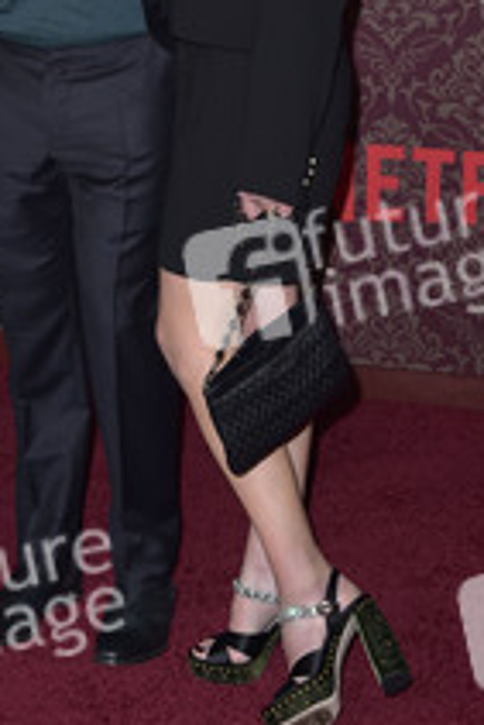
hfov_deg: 10.6
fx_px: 2597
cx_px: 50
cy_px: 96
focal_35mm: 129
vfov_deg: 15.7
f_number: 6.3
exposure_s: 1/250
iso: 400
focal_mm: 68
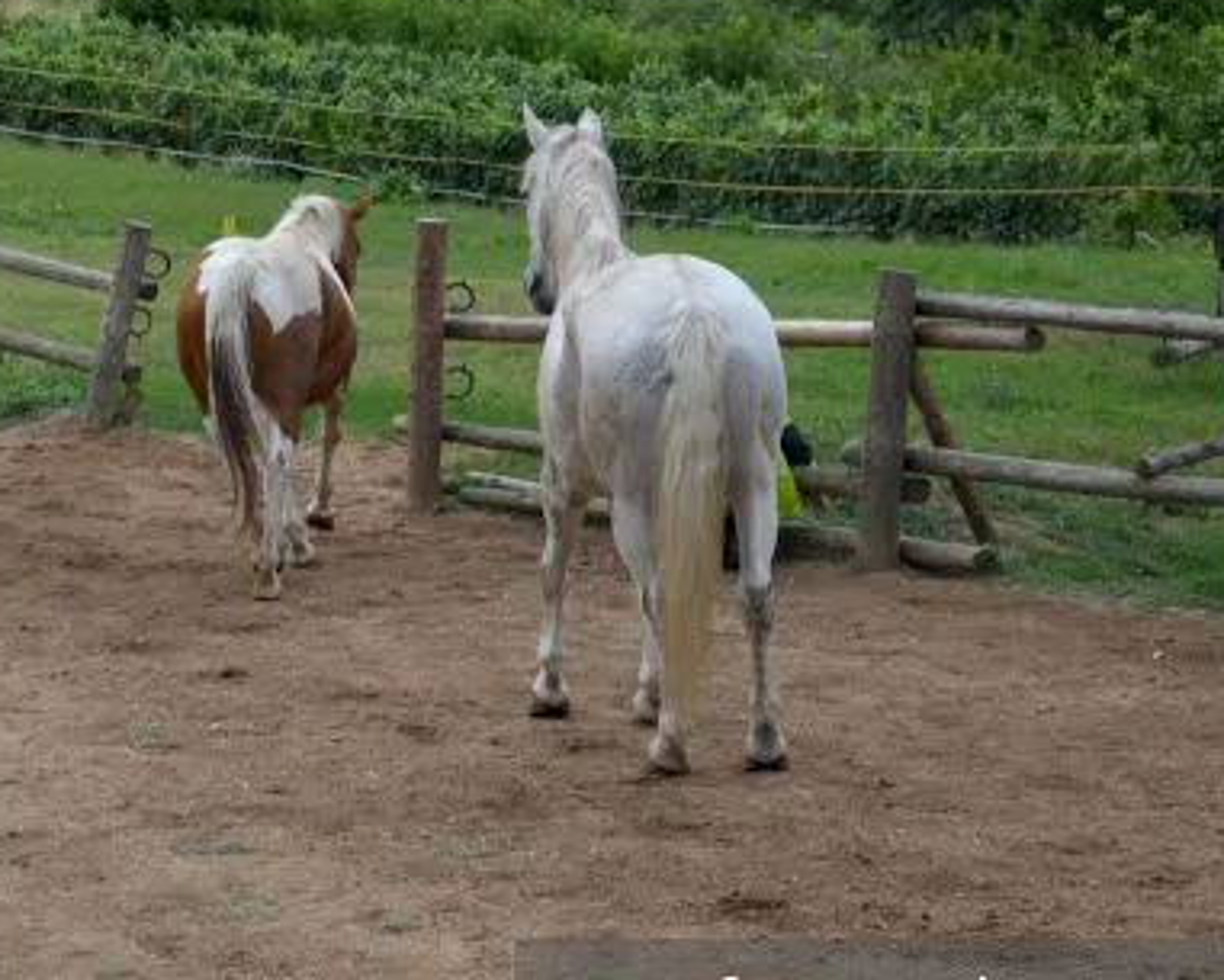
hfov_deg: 13.8
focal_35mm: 139
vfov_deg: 11.1
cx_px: 244
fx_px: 5037
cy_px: 386
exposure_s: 1/160
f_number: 6.3
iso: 200
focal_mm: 58
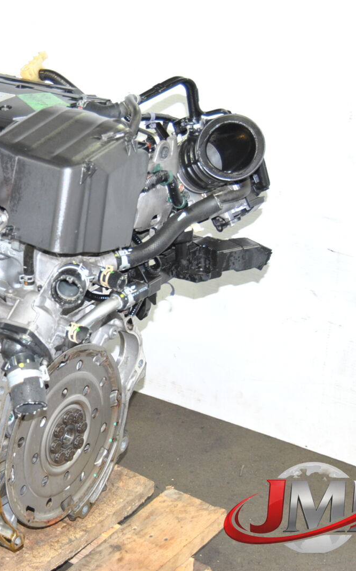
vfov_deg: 26.5
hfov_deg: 16.4
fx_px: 1211
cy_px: 286
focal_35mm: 78
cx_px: -3
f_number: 4.5
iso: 400
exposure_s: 1/60
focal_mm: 34
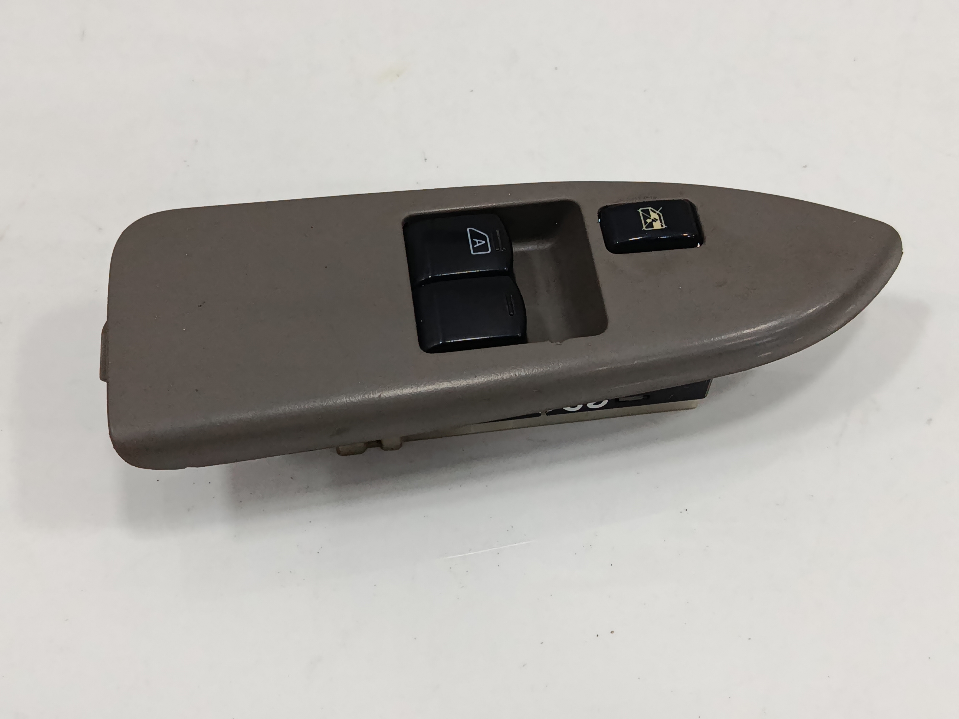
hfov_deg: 40.4
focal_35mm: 47
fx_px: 1302
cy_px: 360
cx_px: 480
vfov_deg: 30.9
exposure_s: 1/100
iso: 940
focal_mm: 5.24
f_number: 1.7
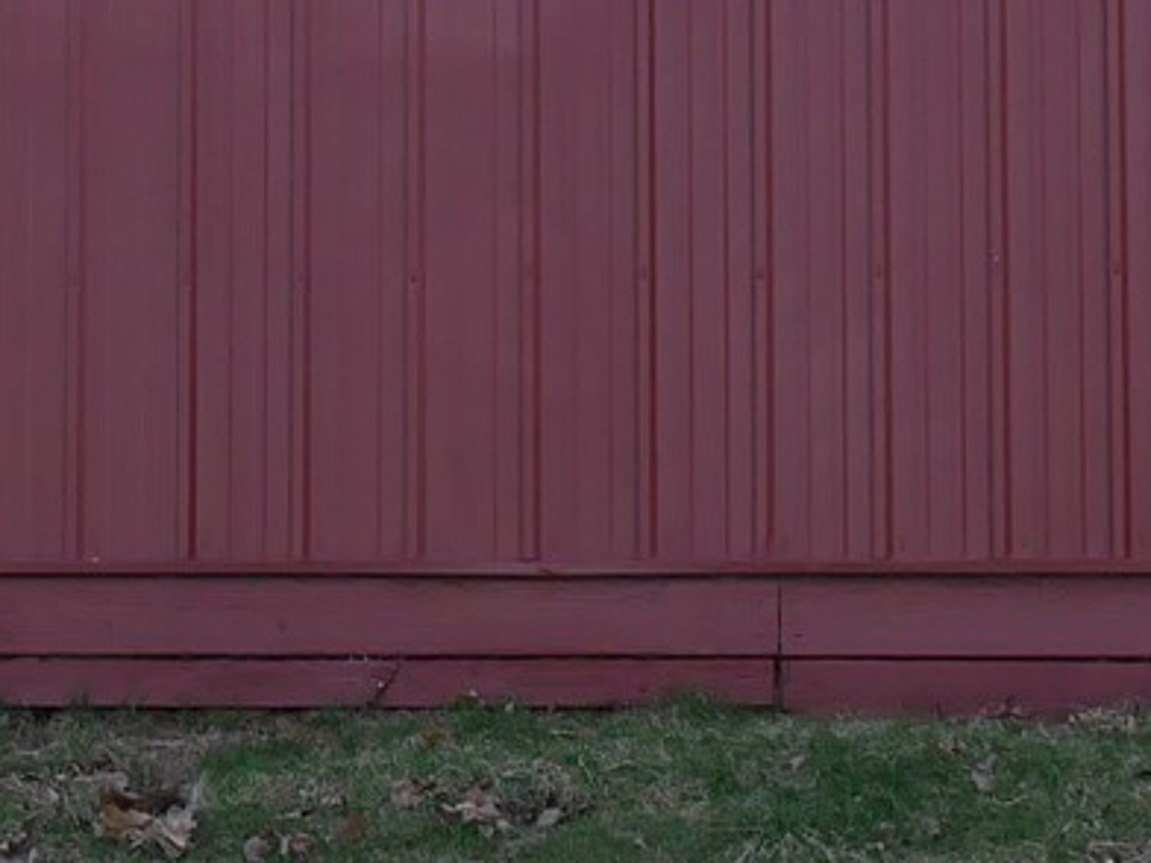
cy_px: -129
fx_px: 6251
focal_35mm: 188
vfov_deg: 7.8
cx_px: 385
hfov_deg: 10.5
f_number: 5.6
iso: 200
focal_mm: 18
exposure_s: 1/200
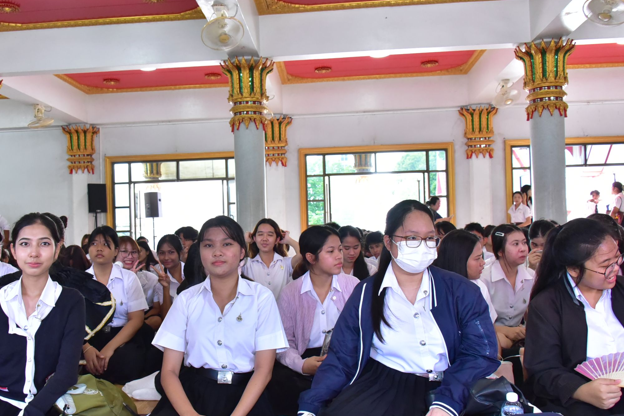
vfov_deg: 37.8
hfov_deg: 54.2
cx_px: 265
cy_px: 231
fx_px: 607
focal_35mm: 35
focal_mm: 28
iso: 5000
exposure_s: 1/160
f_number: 6.3
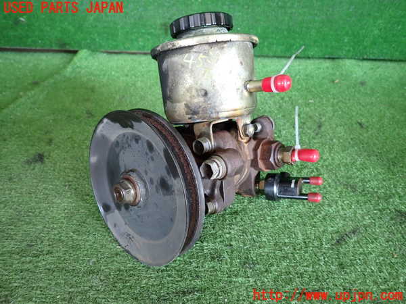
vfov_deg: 54.9
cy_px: 152
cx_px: 203
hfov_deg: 69.4
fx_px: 293
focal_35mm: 25
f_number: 2
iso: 200
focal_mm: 4.5
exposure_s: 1/60
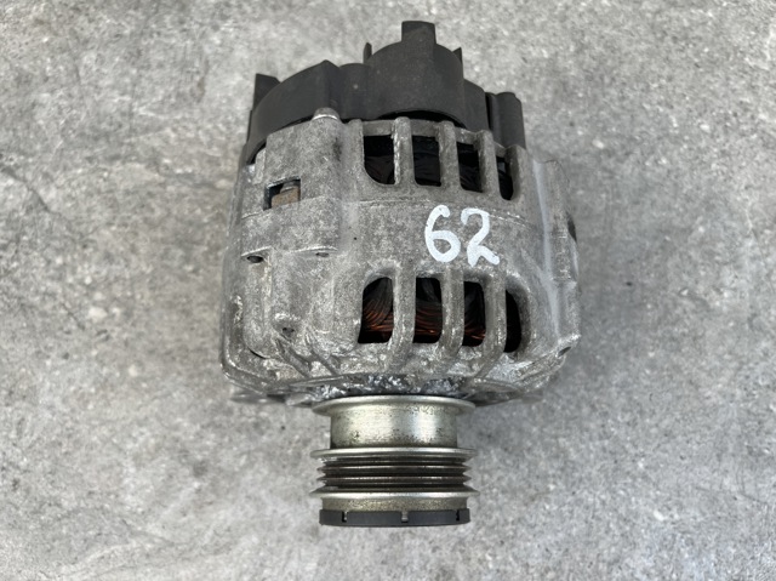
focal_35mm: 26
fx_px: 582
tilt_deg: -72.3
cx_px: 388
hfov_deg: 67.3
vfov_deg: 53.0
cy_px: 290
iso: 40
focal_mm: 5.1
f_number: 1.6
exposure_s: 1/178
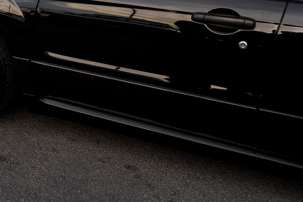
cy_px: 22
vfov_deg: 19.9
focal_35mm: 67
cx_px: 28
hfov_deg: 28.8
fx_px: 564
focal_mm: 35
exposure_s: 1/640
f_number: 2.2
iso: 100
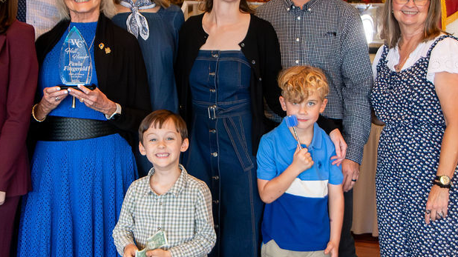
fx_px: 972
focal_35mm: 80
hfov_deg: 26.5
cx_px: 209
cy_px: 61
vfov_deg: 15.0
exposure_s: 1/250
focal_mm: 31
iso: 6400
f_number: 5
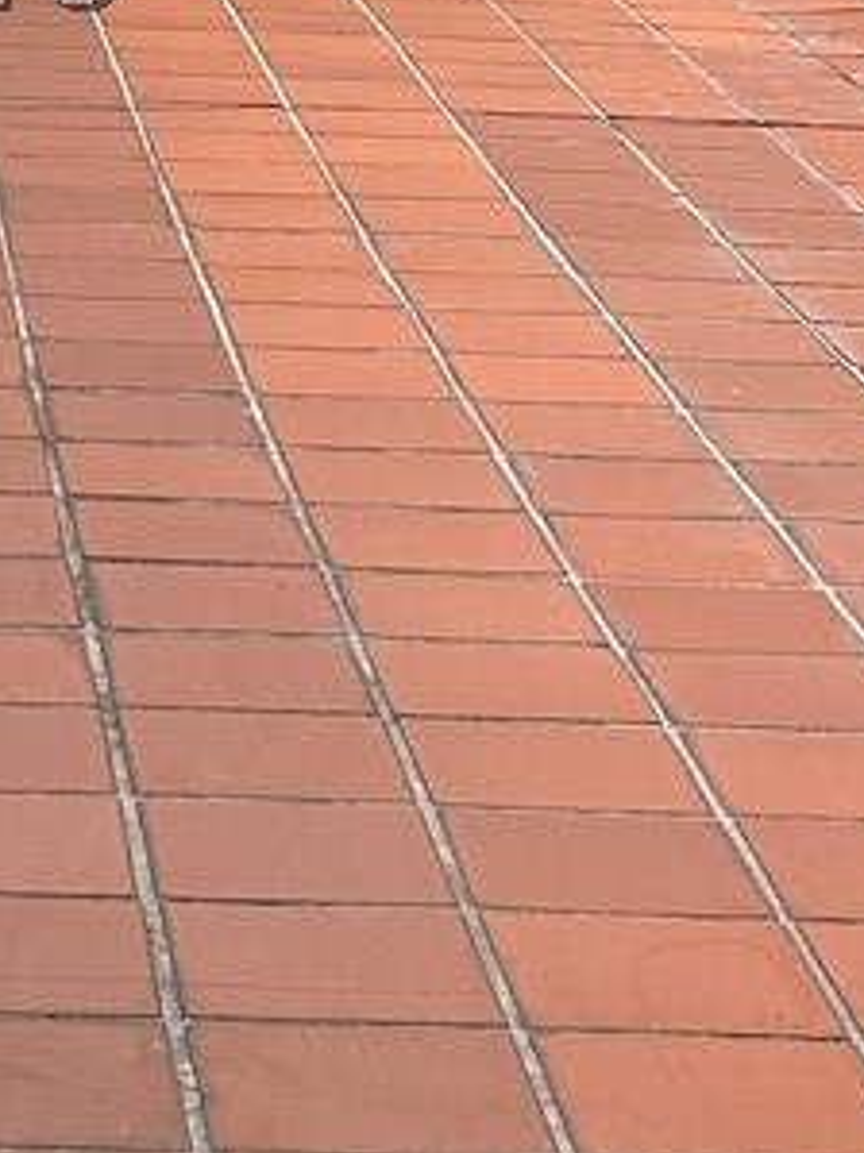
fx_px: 4629
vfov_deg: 13.9
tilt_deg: -7.0
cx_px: -100
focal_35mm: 139
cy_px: -58
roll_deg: -0.4
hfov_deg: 10.5
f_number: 1.5
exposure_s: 1/2045
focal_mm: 5.7
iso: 50
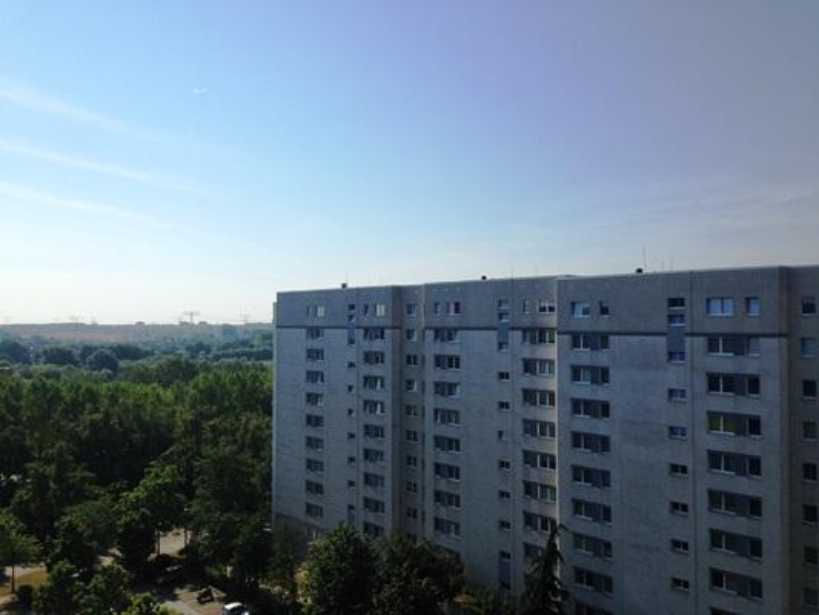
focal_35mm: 33
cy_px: 308
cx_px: 410
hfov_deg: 55.3
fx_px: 781
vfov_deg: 43.0
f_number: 2.4
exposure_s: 1/2857
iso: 50
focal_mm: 4.13
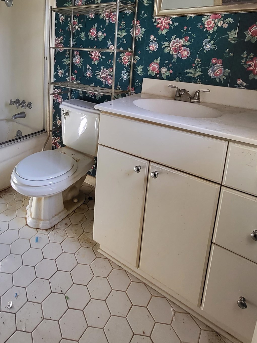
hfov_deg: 60.3
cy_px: 97
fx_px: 218
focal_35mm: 22
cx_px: 97
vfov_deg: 72.4
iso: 100
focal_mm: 1.74
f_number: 2.2
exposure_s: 1/60
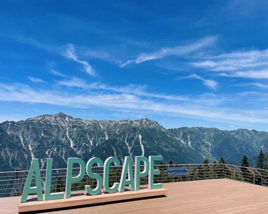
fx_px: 222
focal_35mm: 28
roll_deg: -1.8
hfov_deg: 62.1
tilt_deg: +8.1
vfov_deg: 51.5
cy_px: 108
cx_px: 146
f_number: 1.6
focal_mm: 4.2
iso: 32
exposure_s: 1/3861
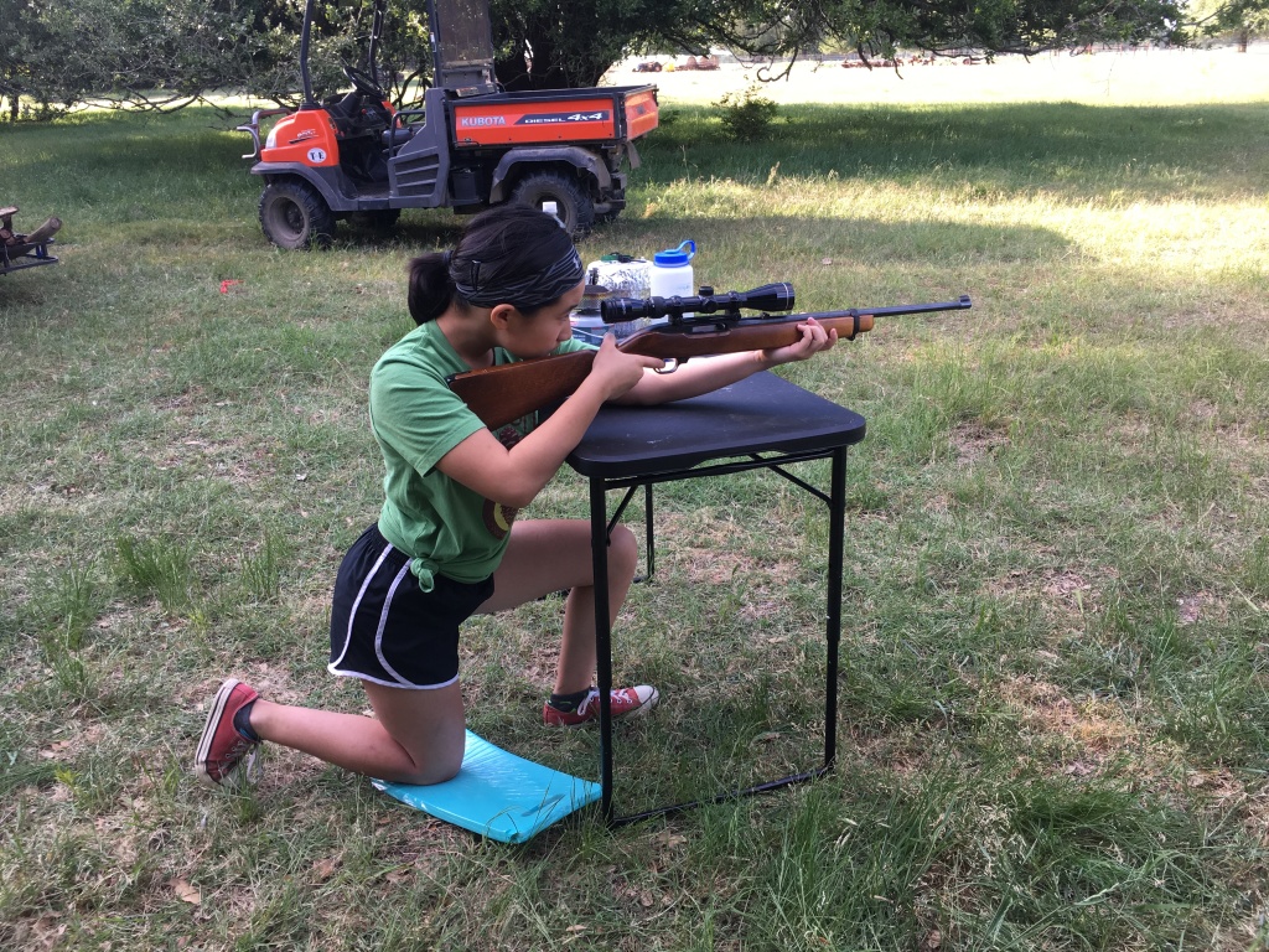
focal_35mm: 29
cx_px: 634
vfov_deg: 48.2
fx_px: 1063
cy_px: 476
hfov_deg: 61.7
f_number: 2.2
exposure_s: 1/120
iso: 25
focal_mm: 4.15
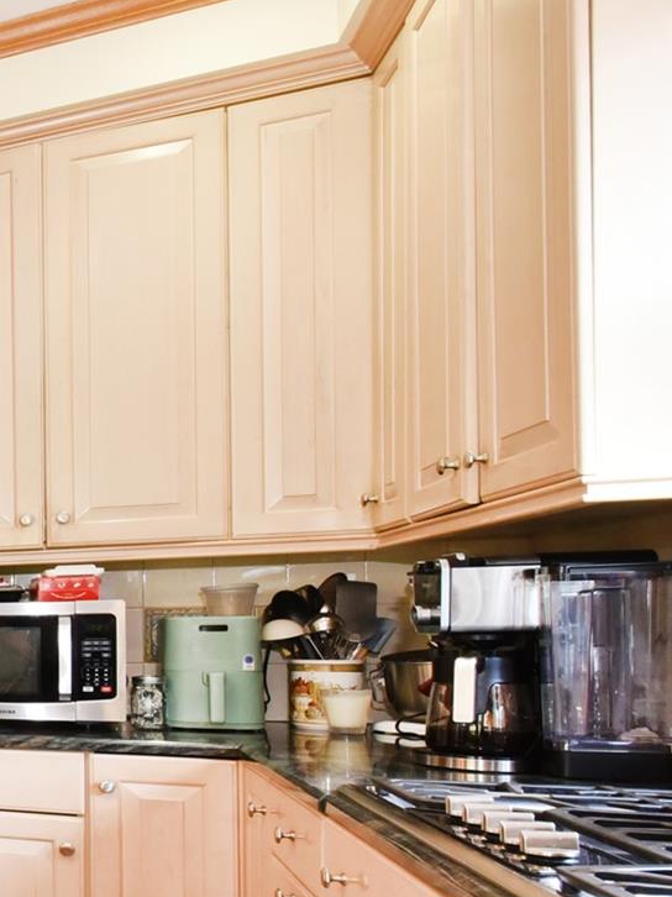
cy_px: 665
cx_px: -573
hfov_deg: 21.5
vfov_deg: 47.3
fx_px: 984
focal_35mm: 38
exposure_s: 1/15
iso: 1600
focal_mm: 14
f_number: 13
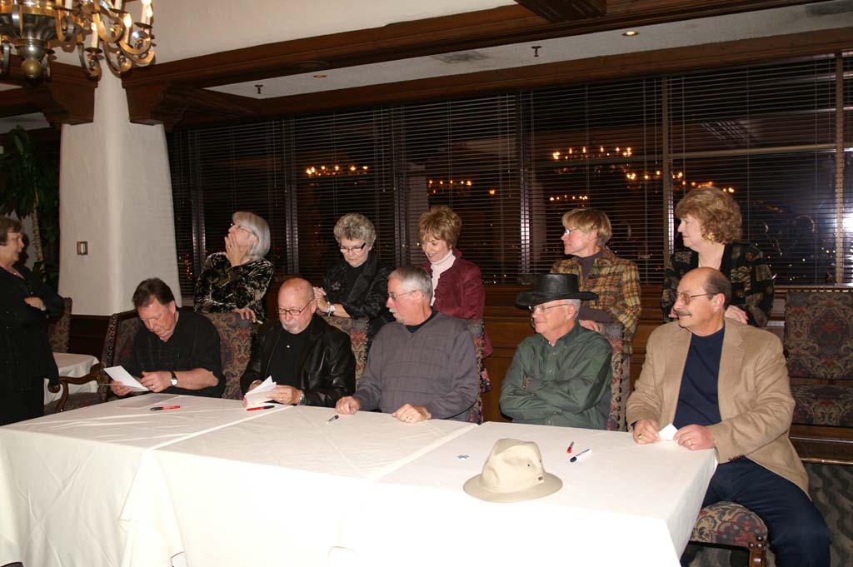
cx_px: 426
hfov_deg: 57.3
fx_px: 781
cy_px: 284
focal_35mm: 33
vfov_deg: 39.9
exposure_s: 1/60
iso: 200
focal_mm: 22
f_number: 3.5
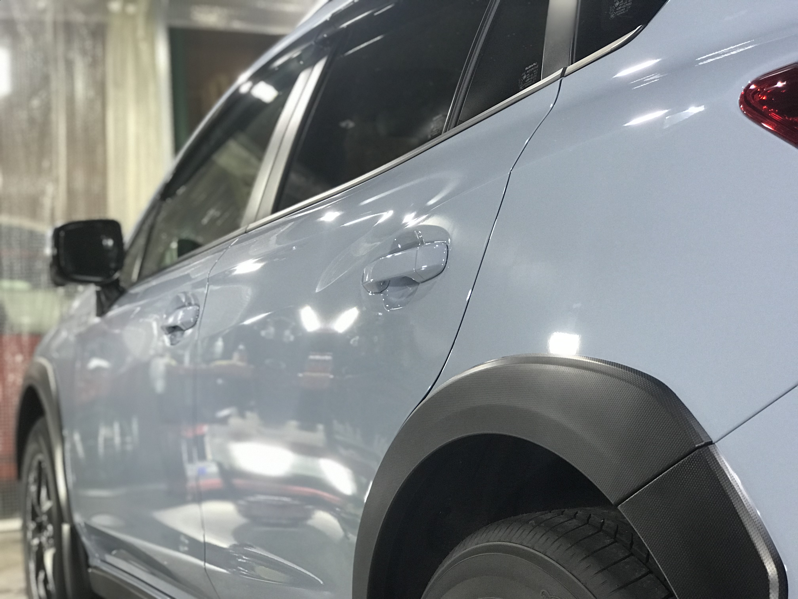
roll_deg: +1.9
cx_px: 399
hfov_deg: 33.8
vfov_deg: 25.7
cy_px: 300
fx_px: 1314
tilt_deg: +1.2
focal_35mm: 57
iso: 160
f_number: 2.8
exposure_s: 1/60
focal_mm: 6.6
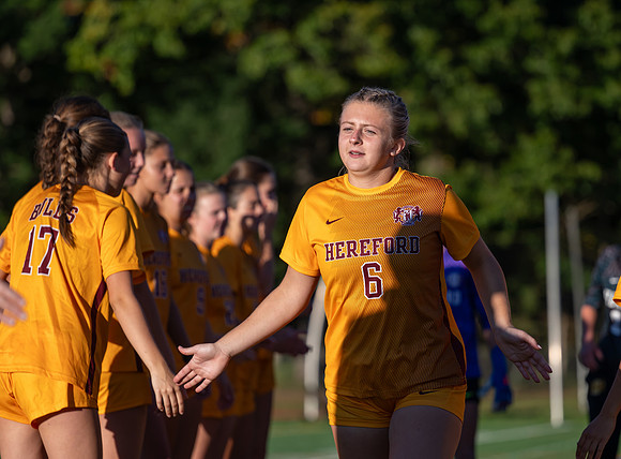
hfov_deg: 11.2
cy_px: 260
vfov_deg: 8.3
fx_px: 3156
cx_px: 327
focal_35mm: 177
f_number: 2.8
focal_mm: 125
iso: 100
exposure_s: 1/2000
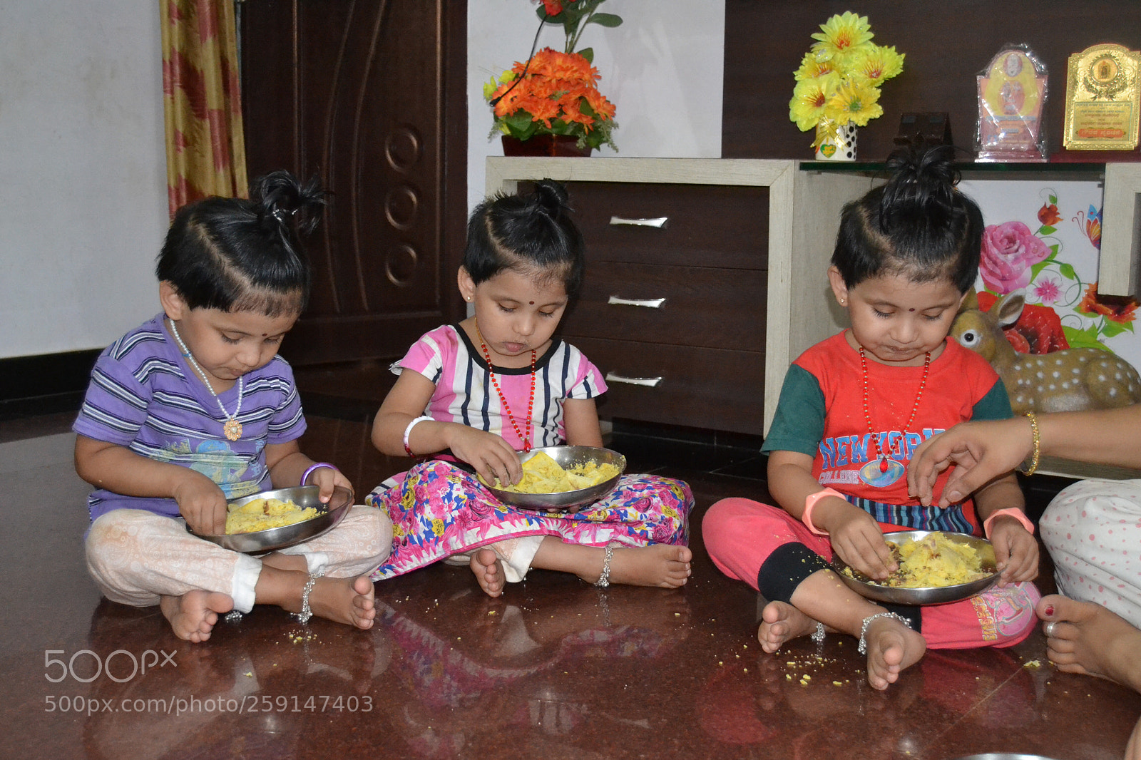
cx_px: 570
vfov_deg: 29.9
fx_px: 1426
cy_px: 380
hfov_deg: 43.6
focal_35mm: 45
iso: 3200
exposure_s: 1/60
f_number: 4.2
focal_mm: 30
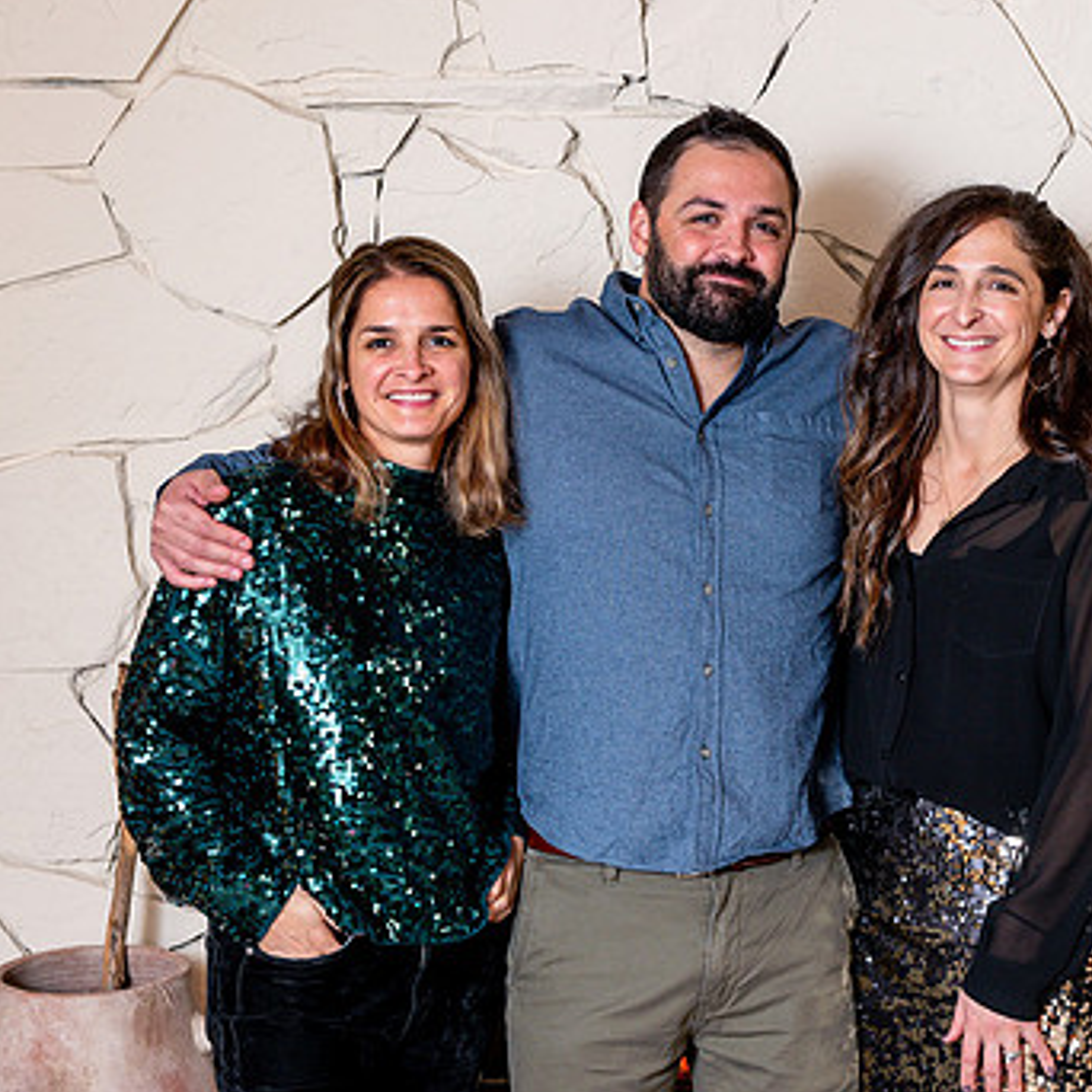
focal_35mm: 72
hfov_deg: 23.9
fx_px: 2570
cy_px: 535
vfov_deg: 24.0
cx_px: 693
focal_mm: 50
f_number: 5
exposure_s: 1/200
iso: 500
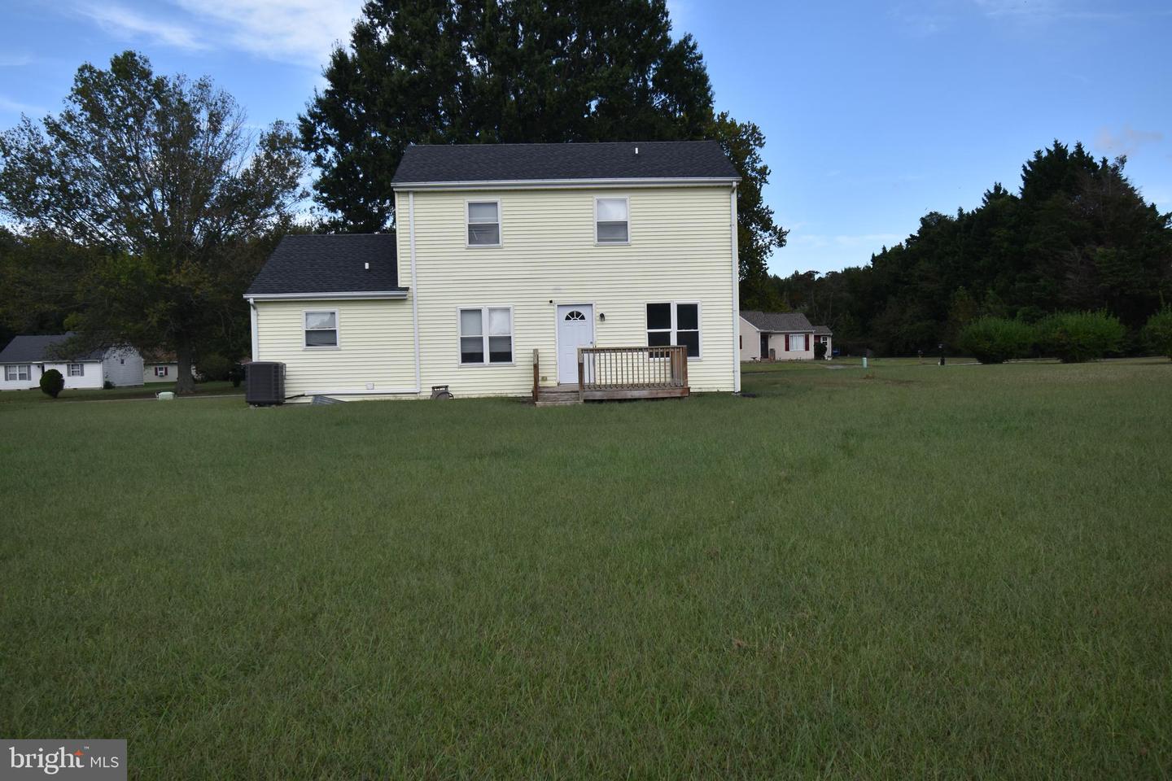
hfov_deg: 61.9
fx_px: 977
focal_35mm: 30
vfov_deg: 43.6
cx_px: 586
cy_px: 390
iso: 125
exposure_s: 1/250
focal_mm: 20
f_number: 8
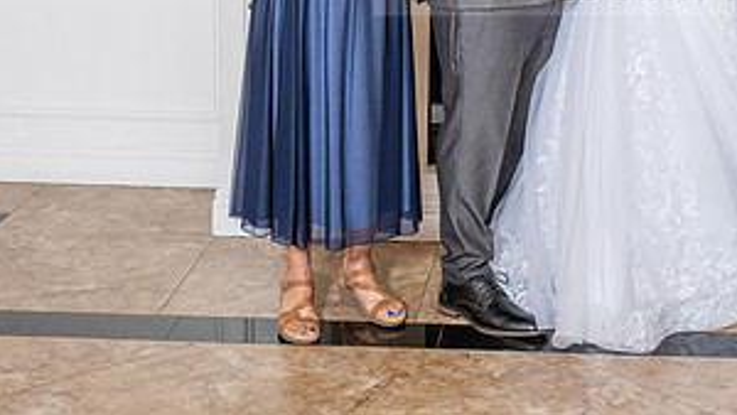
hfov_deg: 24.6
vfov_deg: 13.9
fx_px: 1662
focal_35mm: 85
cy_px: -43
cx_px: 587
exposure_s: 1/160
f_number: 4.5
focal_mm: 42
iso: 640
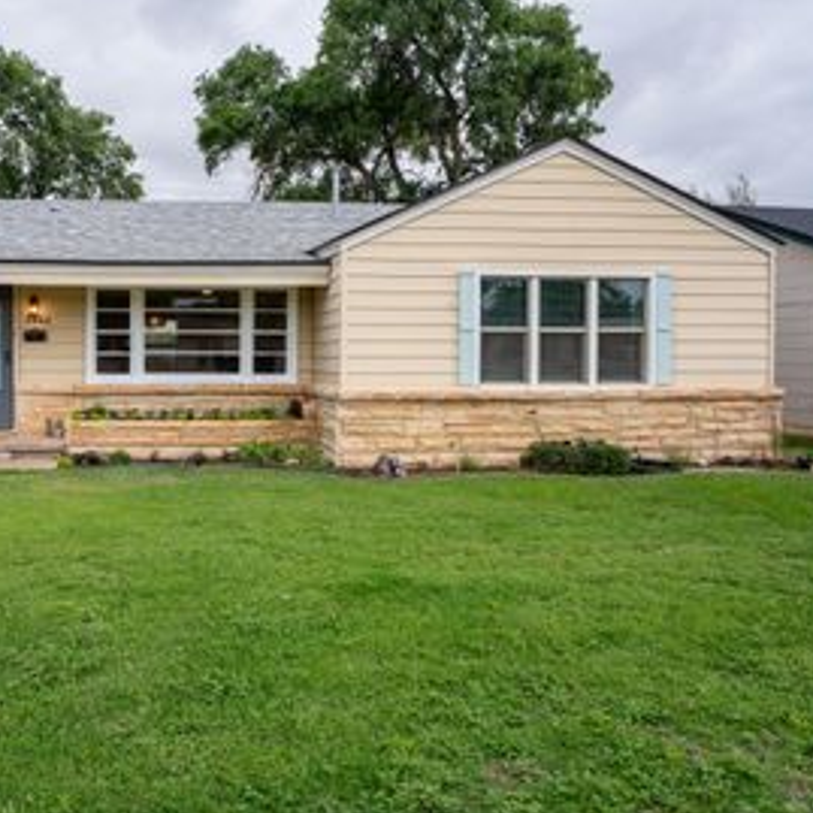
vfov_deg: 54.0
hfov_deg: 51.8
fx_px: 797
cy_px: 379
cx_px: 209
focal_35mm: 30
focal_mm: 19
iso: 100
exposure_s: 1/160
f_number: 9
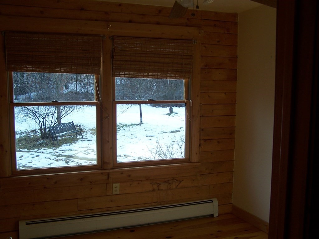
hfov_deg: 49.0
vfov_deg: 37.7
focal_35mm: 38
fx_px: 350
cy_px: 120
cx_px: 160
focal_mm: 6.3
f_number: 2.8
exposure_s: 1/250
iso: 80
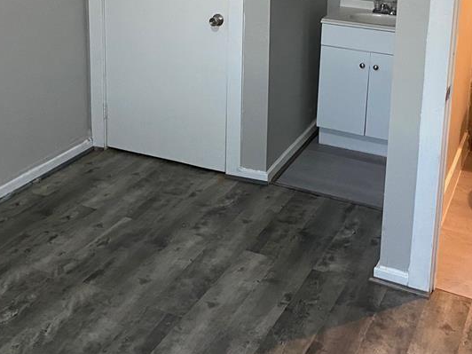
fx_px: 682
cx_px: 246
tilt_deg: -13.8
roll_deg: -0.7
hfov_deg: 38.2
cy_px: 36
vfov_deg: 28.0
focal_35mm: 50
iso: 400
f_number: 1.8
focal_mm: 4.25
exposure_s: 1/40
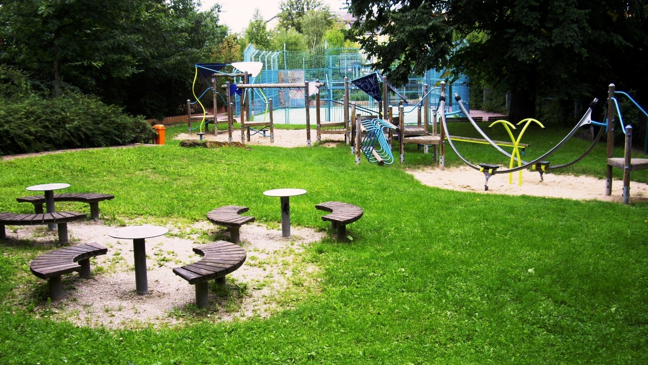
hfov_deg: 46.4
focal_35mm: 44
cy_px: 212
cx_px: 331
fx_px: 756
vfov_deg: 27.1
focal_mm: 7.9
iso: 64
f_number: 2.8
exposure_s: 1/250
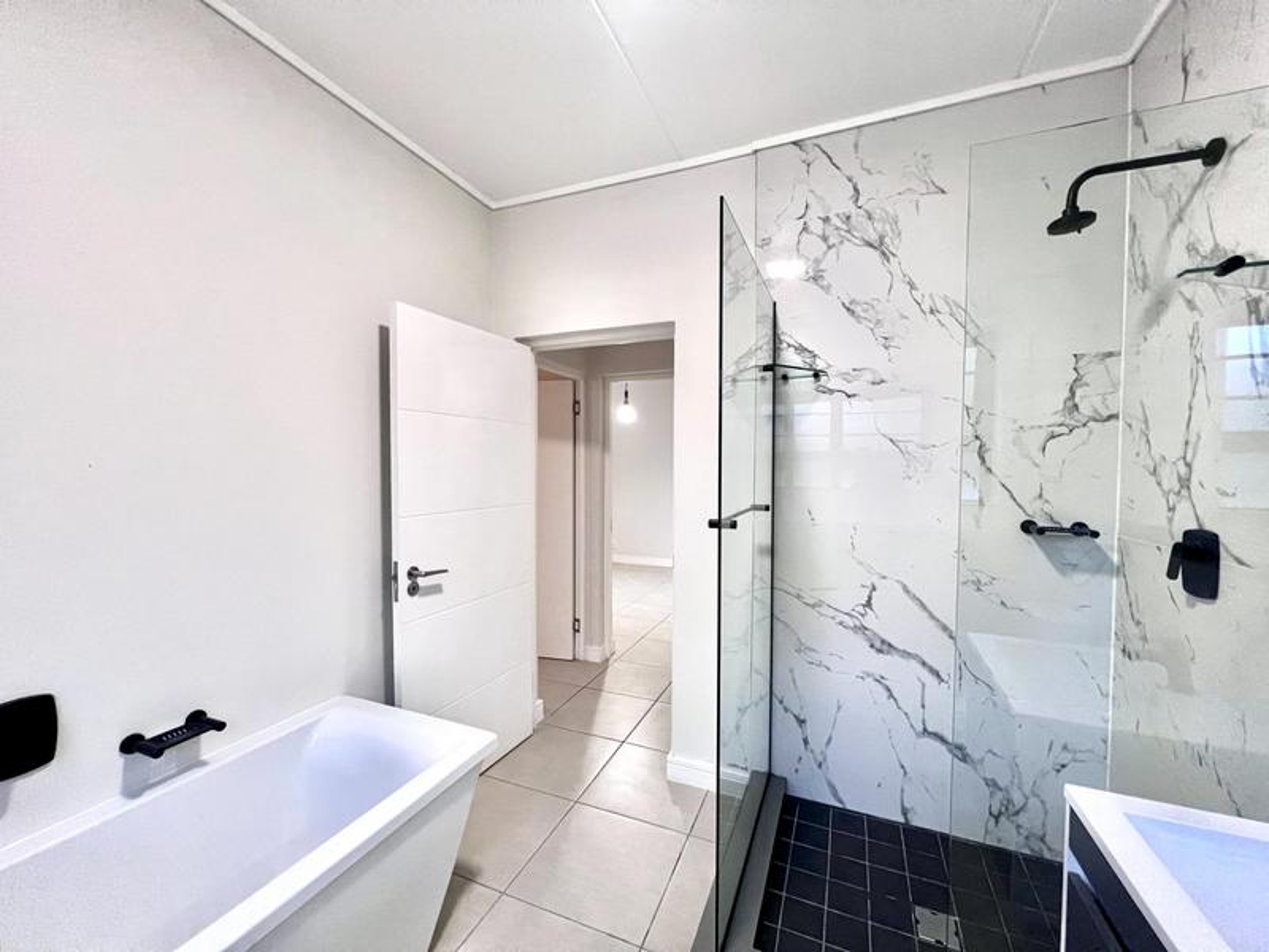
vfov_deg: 89.9
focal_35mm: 13
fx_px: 477
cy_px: 476
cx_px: 634
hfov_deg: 106.2
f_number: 1.8
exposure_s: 1/50
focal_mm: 1.57
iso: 400
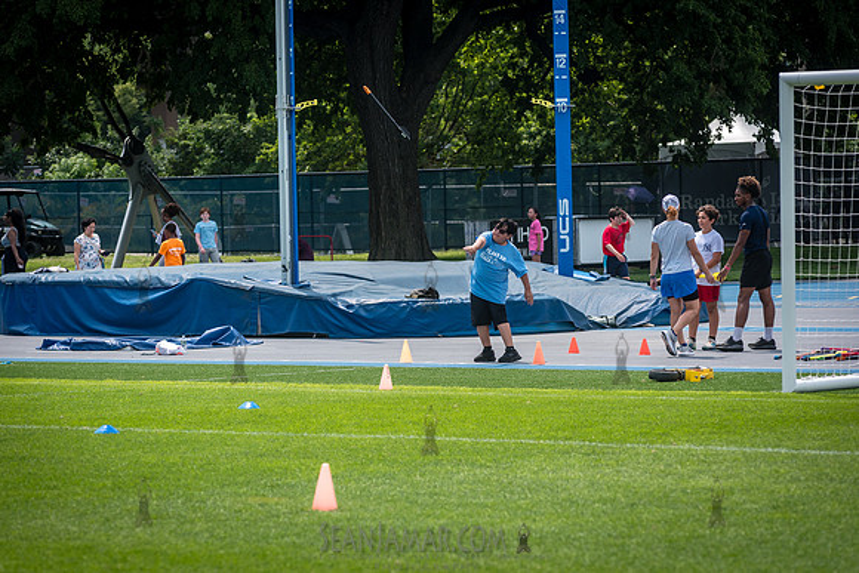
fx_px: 3699
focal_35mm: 155
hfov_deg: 13.2
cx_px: 430
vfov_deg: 8.9
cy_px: 286
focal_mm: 155
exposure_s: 1/1000
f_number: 5
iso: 160
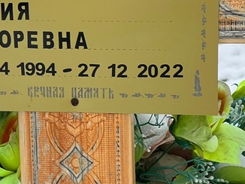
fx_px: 1337
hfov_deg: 10.5
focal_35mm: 189
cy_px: -8
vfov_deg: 7.8
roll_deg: -1.1
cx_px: 80
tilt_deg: -11.3
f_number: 2.8
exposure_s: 1/99
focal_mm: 9
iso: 64
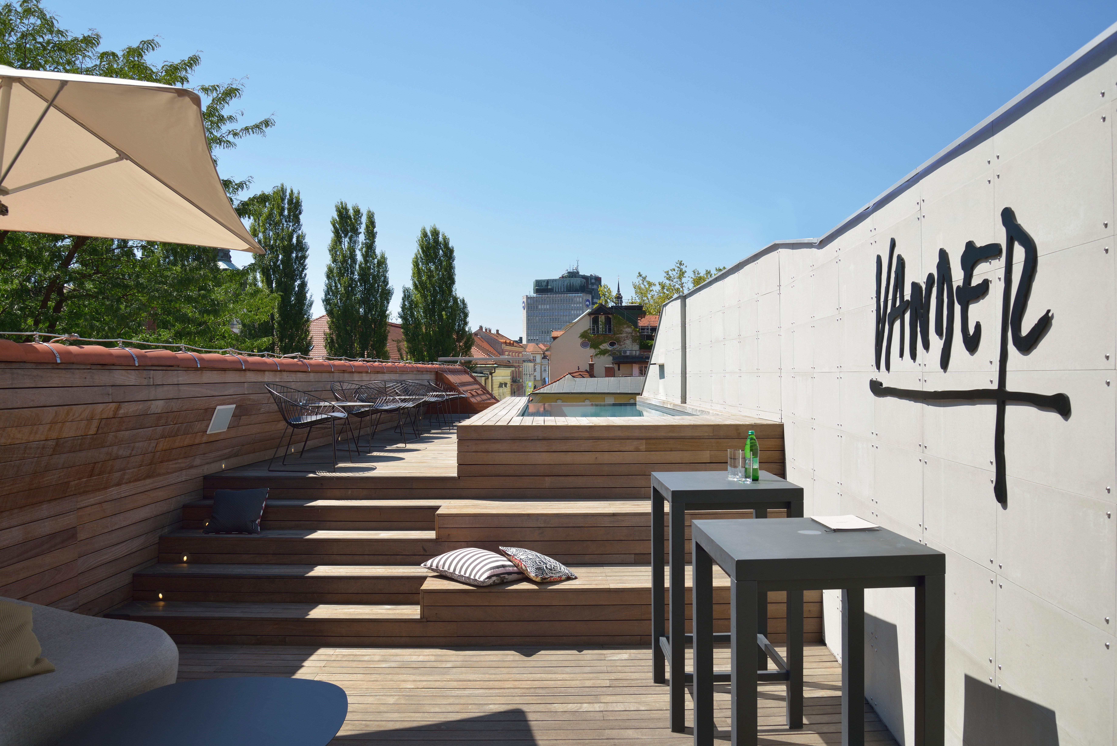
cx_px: 558
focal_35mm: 24
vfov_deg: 53.2
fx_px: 745
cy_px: 373
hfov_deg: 73.7
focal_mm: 24
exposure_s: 1/160
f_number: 8
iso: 100
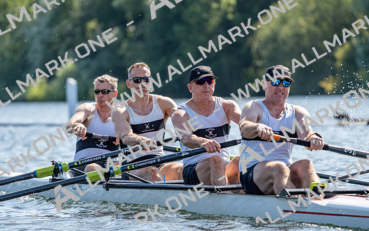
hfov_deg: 6.1
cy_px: 114
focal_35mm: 343
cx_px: 184
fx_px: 3450
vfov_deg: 3.8
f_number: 6.3
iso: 500
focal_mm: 335
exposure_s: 1/2000
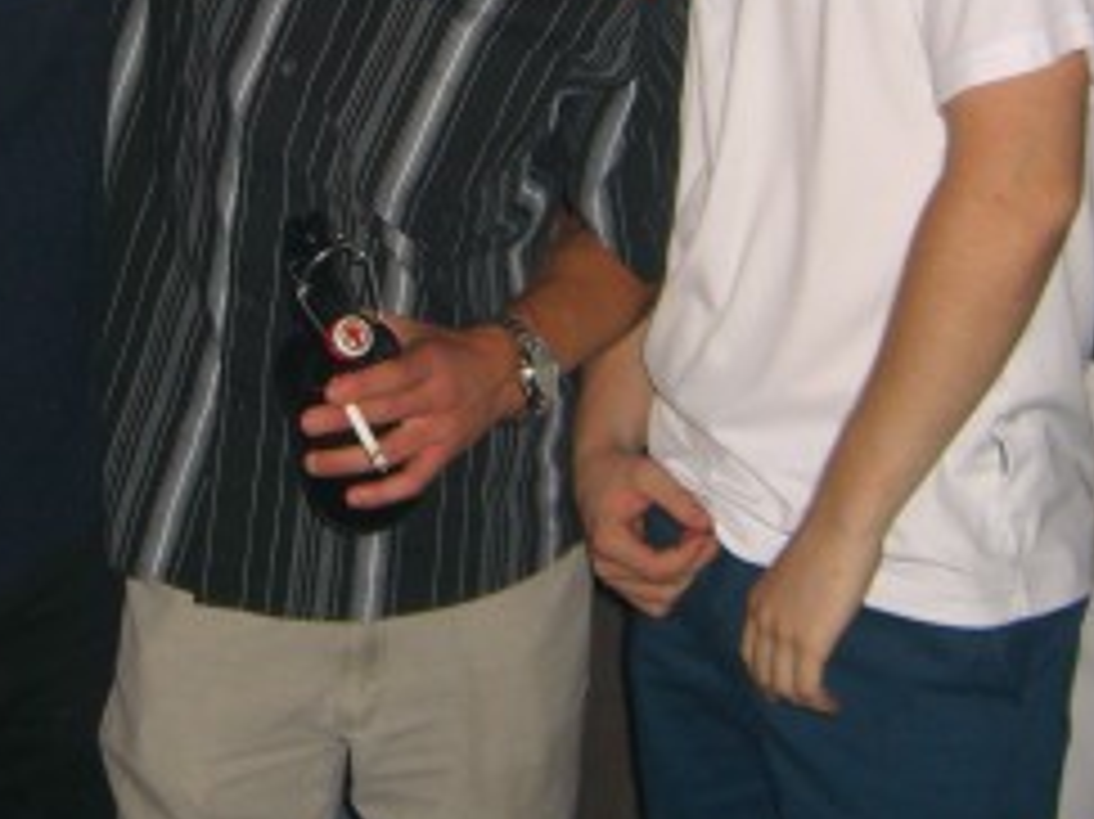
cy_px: 18
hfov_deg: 20.8
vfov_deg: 15.5
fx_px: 2969
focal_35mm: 94
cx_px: 342
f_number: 2.8
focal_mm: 7.9
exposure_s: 1/60
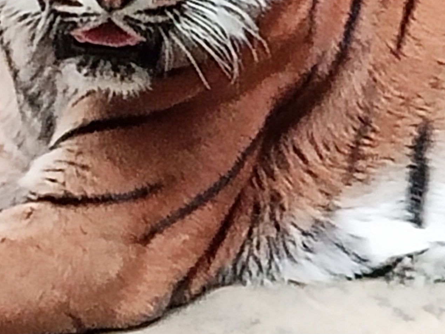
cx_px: 179
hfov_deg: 6.9
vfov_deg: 5.2
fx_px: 3702
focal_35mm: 288
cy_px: 66
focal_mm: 3.98
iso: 800
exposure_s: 1/33.3
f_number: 1.8
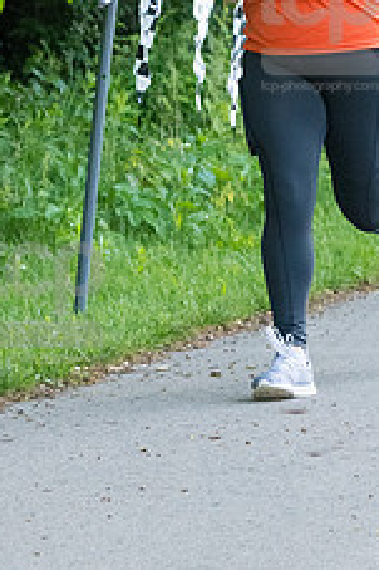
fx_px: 5456
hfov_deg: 4.0
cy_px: 23
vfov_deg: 6.0
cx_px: 320
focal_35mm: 345
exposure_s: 1/1600
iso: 4000
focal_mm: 116
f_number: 5.6
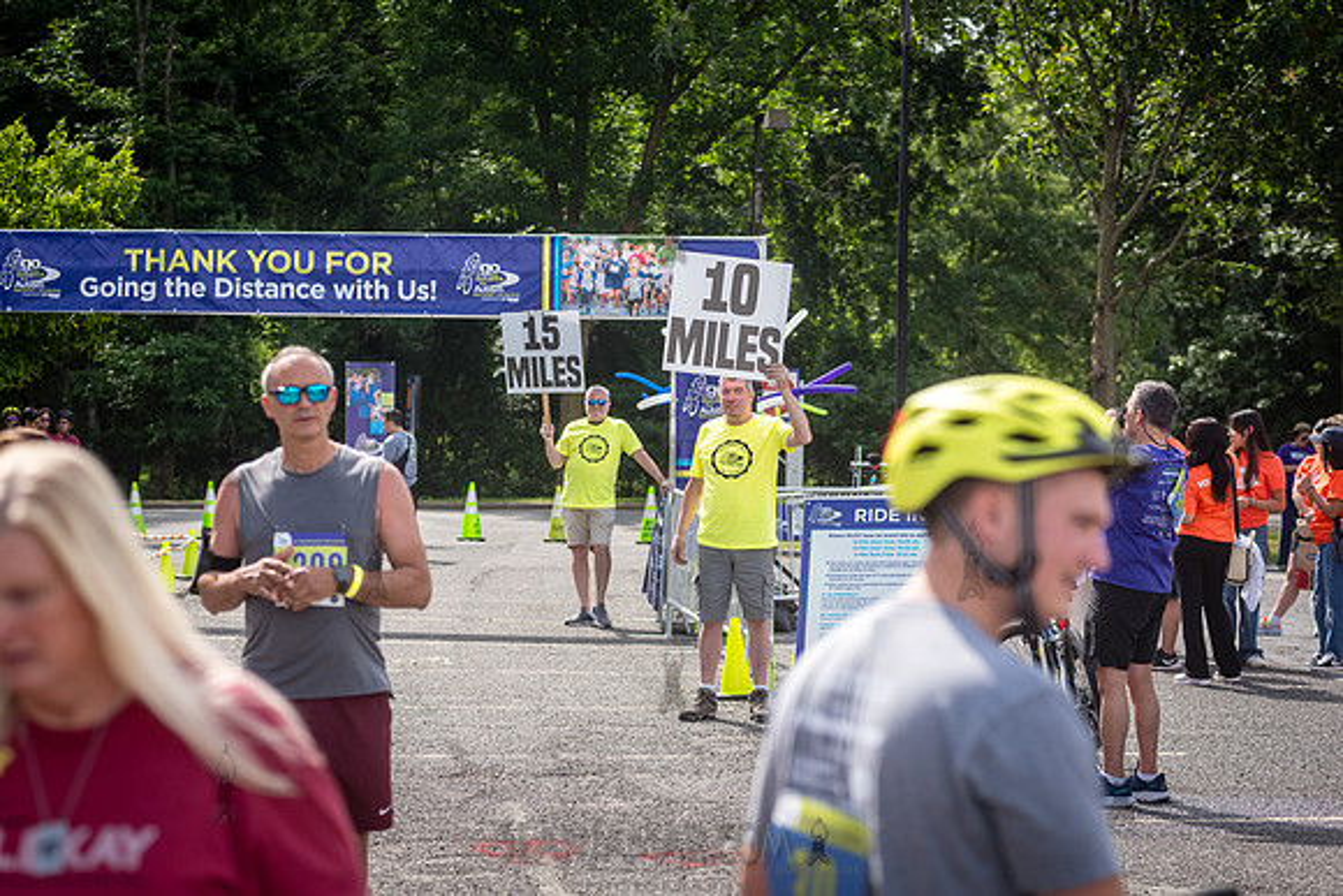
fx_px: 3731
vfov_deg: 13.7
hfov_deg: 20.4
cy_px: 448
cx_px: 672
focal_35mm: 100
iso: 250
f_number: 4.5
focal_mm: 100
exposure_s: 1/1250
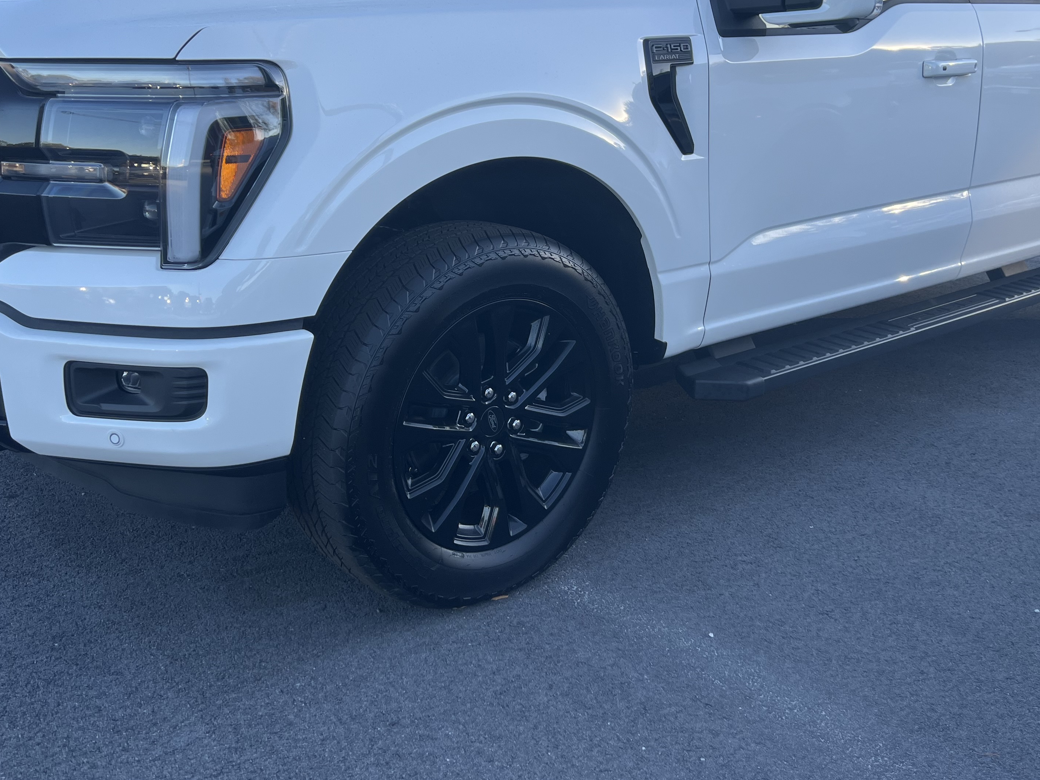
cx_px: 561
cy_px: 264
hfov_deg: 50.1
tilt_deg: -11.9
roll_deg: -2.3
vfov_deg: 38.3
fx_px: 1112
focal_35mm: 37
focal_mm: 5.7
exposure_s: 1/597
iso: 50
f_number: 1.5
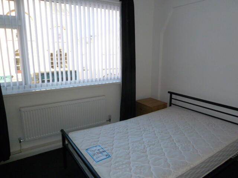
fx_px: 172
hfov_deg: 69.4
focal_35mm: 25
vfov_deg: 54.9
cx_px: 119
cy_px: 89
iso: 320
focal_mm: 4.1
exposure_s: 1/320
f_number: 3.3
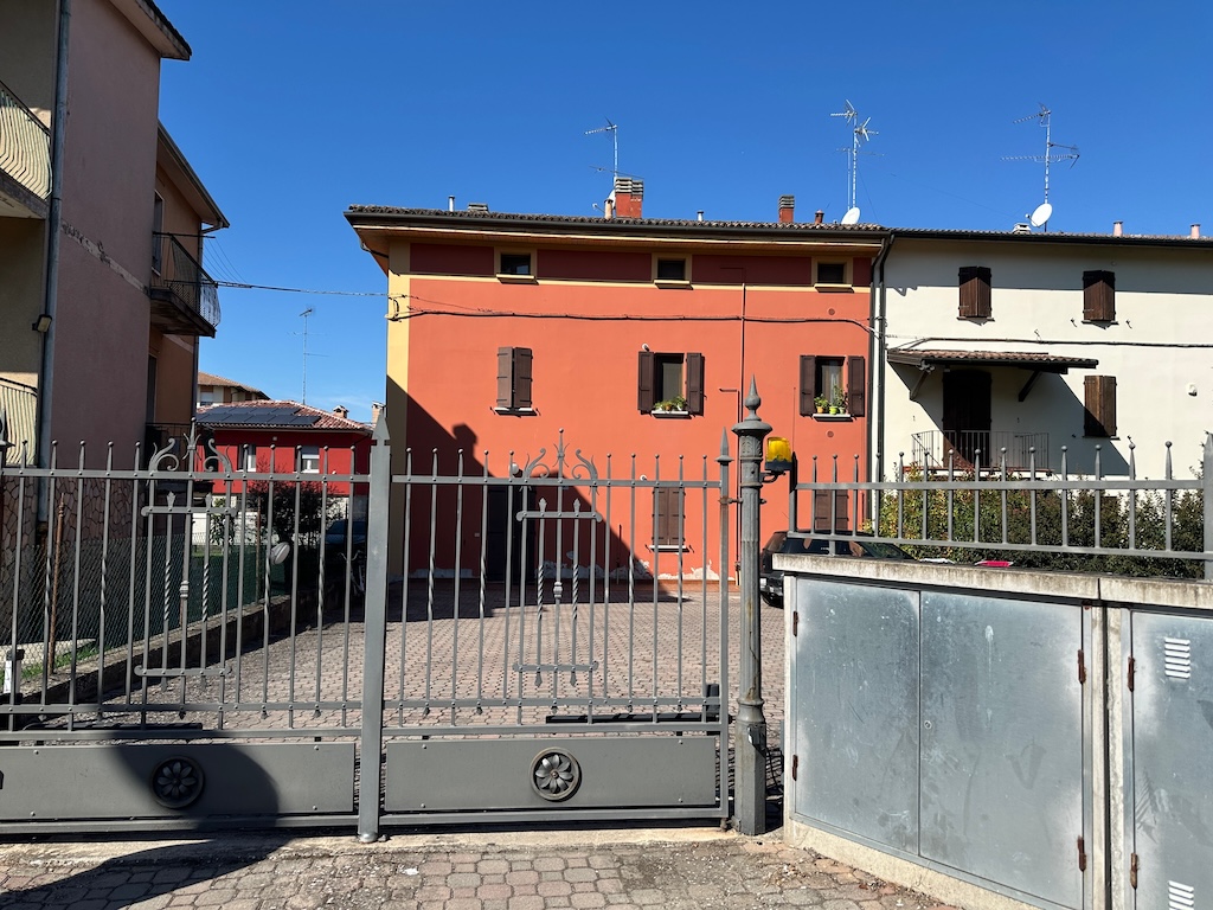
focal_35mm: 24
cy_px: 455
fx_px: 841
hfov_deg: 71.6
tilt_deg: +3.7
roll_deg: +2.2
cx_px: 606
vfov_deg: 56.8
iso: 80
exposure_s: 1/4762
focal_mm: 6.86
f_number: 1.78
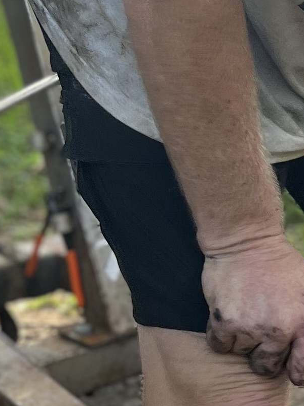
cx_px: 704
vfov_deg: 15.0
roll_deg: -3.1
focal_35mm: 131
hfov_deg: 10.0
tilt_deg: -19.8
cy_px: 232
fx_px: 1534
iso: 40
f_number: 1.6
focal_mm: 5.1
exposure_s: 1/229
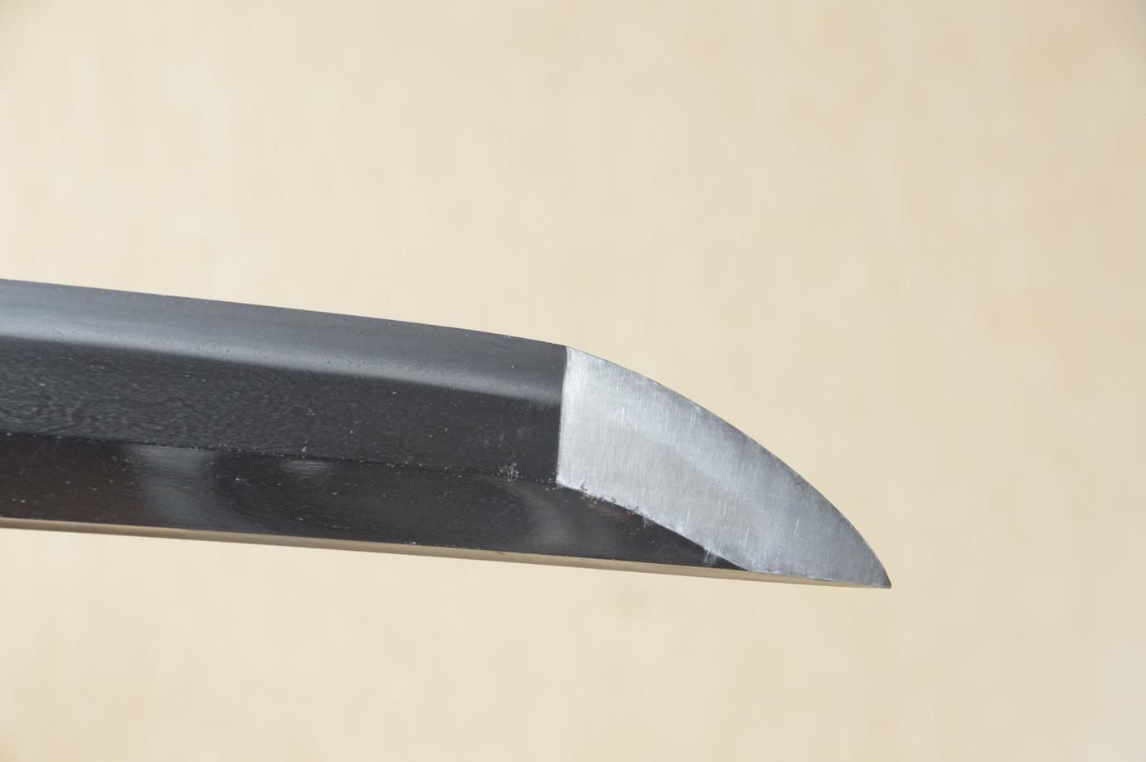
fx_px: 5725
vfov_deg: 7.6
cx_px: 573
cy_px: 381
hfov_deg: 11.4
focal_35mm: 180
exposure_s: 1/1.6
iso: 400
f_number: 11
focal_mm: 120
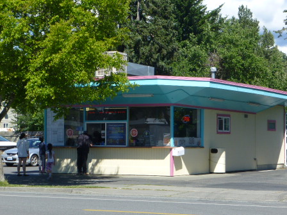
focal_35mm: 100
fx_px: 829
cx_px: 154
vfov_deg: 14.8
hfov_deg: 19.6
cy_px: 120
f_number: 5
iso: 100
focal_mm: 12.5
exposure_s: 1/400
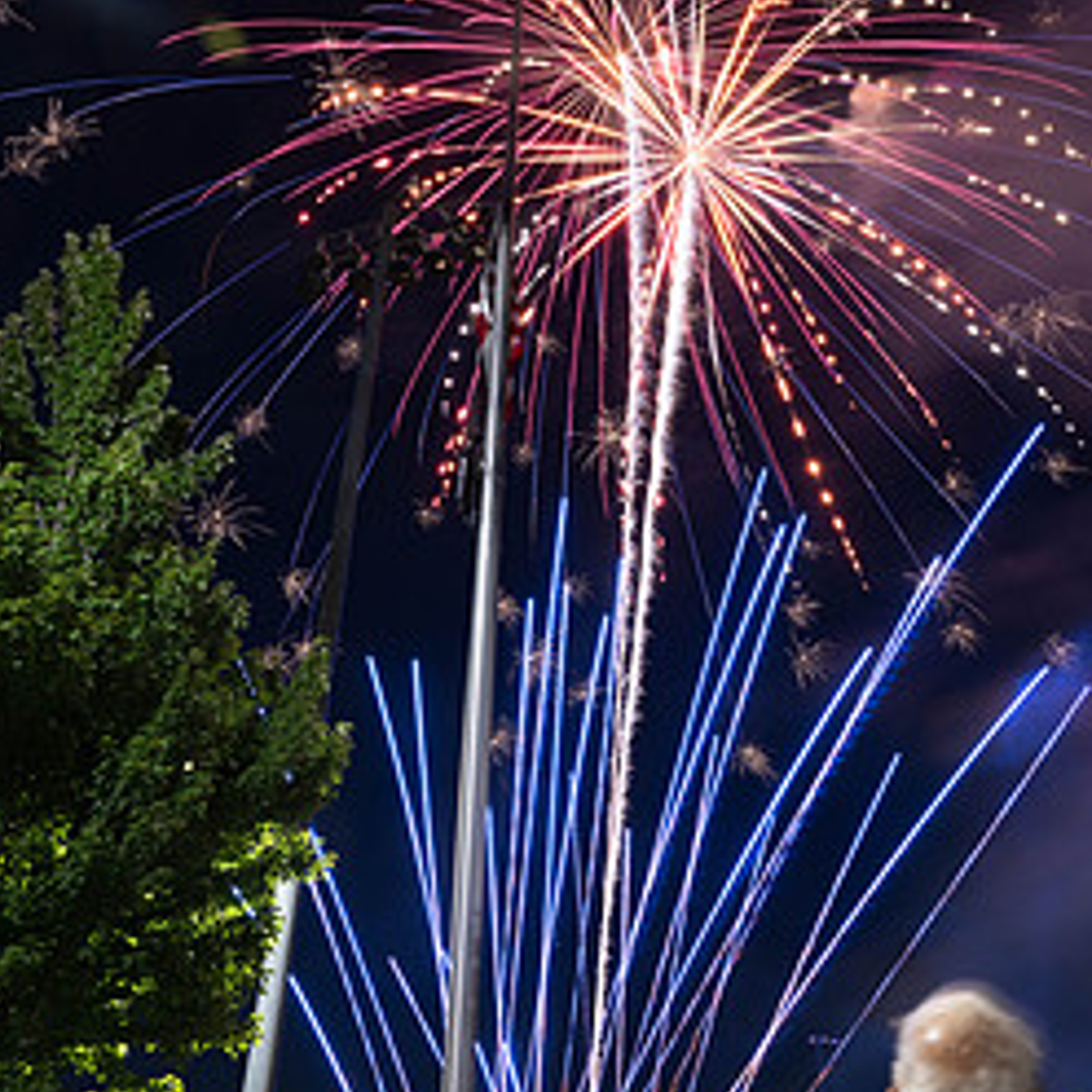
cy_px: 387
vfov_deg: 44.4
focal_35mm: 37
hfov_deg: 44.8
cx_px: 630
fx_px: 1321
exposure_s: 10
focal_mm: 24
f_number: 11
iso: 200
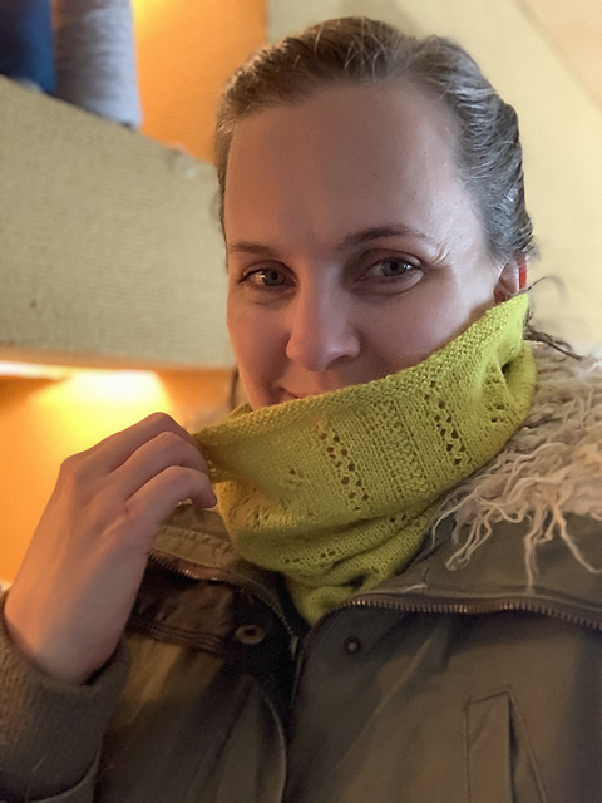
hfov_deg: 44.2
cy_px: 402
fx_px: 742
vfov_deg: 56.8
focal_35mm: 32
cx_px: 301
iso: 500
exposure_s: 1/24
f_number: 2.2
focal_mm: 2.87
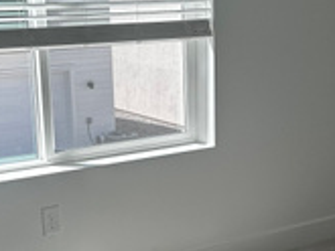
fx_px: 901
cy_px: 186
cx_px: 262
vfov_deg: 15.8
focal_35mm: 93
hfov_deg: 20.9
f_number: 1.78
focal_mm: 6.86
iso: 80
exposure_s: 1/1040
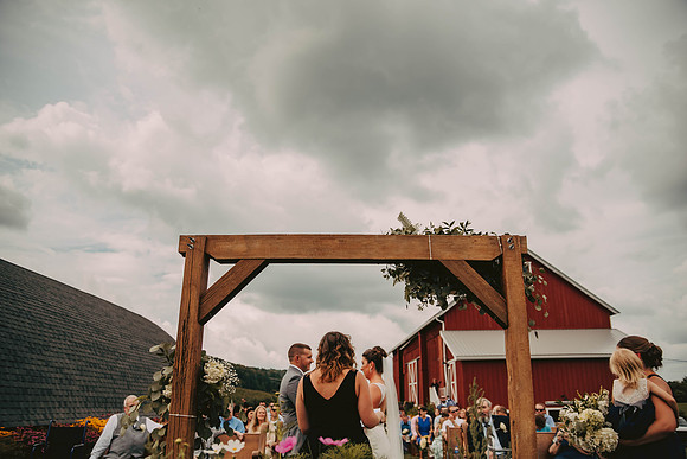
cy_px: 230
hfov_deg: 65.5
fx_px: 534
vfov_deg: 46.4
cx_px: 344
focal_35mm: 28
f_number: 2.8
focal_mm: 28
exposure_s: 1/4000
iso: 320
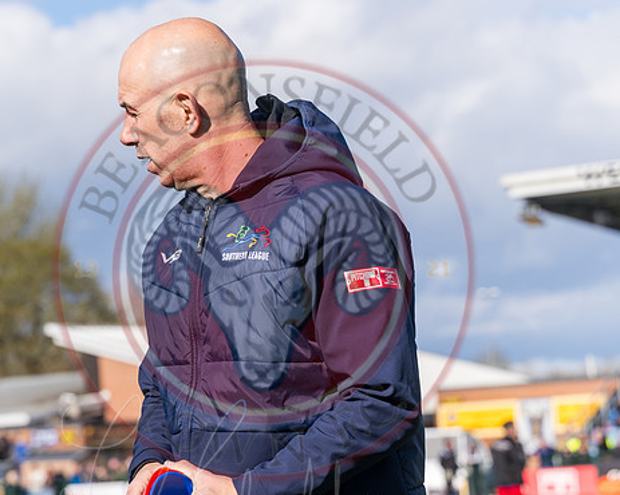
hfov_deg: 12.7
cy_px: 292
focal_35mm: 152
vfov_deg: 10.2
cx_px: 192
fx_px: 2788
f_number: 4
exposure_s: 1/2000
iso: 200
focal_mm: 74
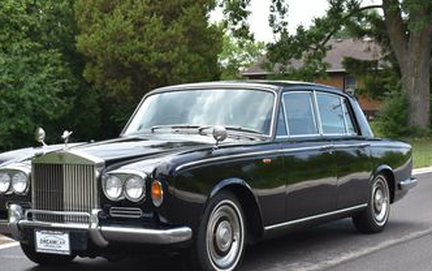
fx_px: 825
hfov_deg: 29.3
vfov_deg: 18.6
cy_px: 143
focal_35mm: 70
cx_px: 181
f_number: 8
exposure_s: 1/500
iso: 400
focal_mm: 38
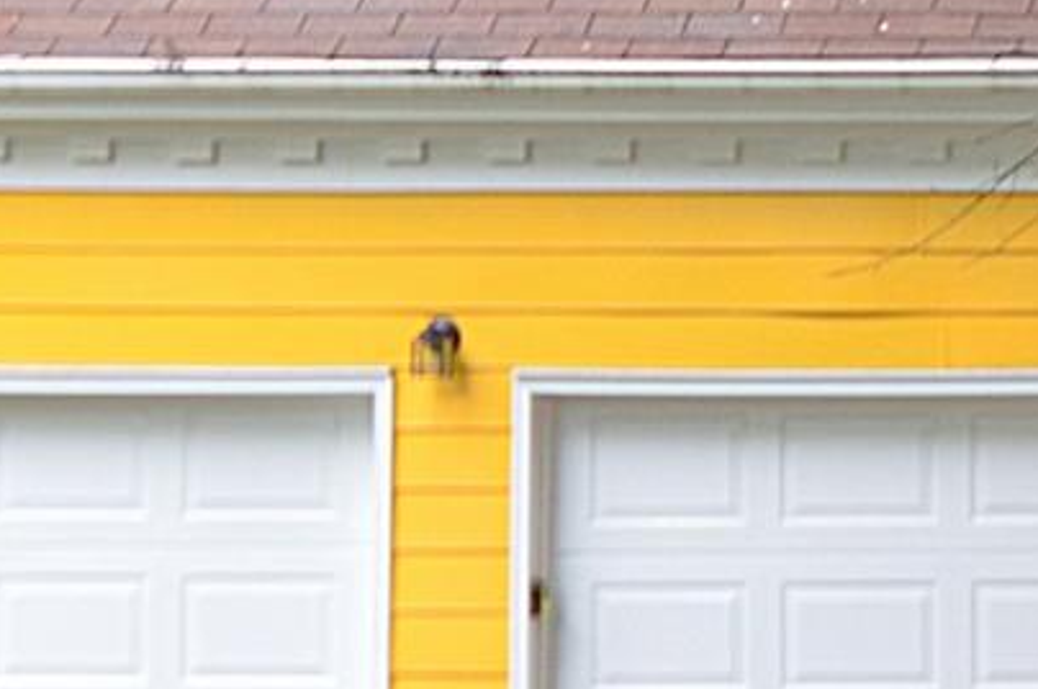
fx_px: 4376
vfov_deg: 9.0
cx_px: 1958
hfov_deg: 12.2
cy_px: 152
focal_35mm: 152
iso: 400
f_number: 4.2
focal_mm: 20
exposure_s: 1/125
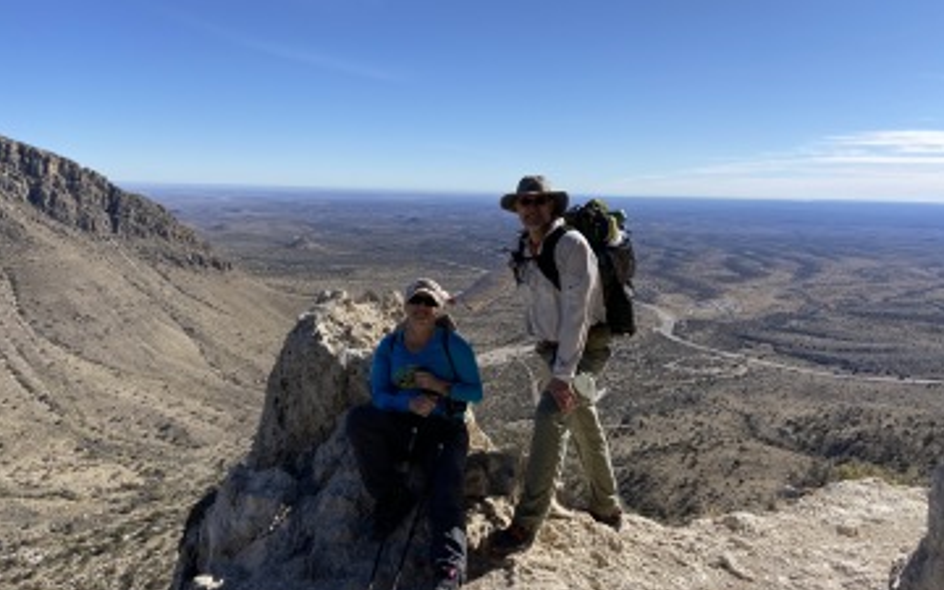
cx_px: 475
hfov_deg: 66.5
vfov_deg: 44.5
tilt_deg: -10.9
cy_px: 312
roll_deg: -2.1
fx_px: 720
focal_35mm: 28
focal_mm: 4.25
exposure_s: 1/3049
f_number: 1.8
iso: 32
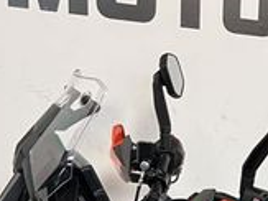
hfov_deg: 18.9
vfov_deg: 12.9
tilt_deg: -15.3
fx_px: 789
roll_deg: -2.7
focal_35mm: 102
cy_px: 382
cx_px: 242
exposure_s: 1/50
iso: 100
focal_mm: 5.1
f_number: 1.6
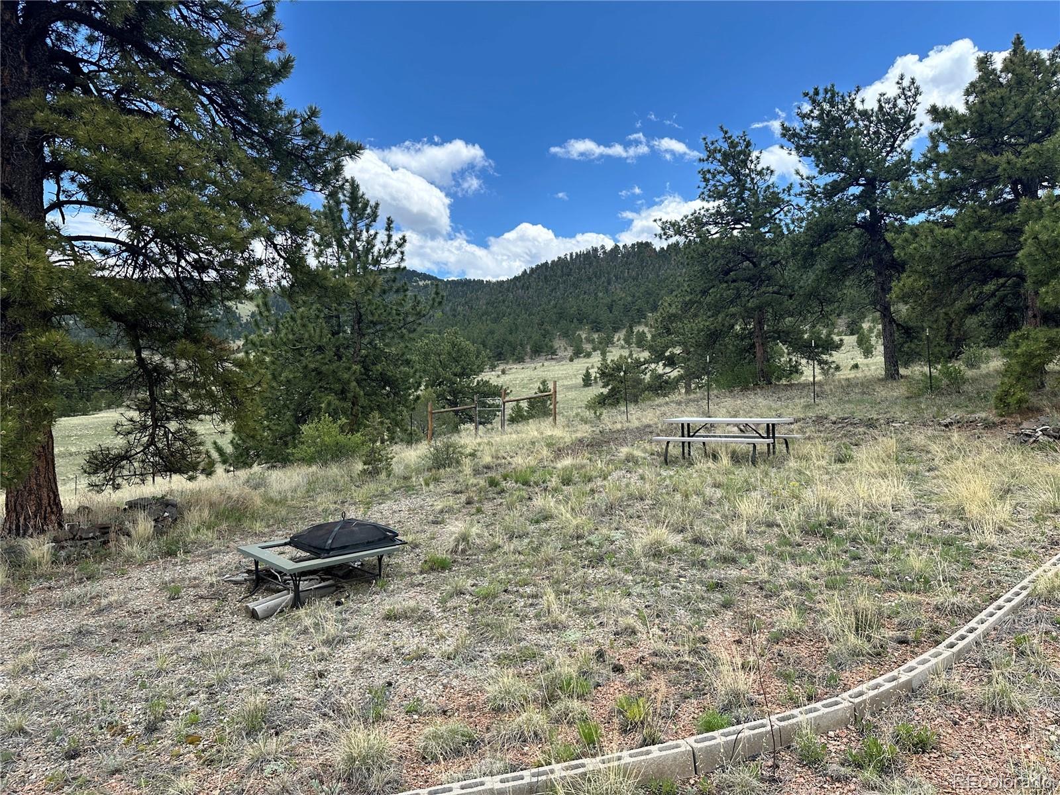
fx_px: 735
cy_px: 398
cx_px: 530
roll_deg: -1.3
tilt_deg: +0.0
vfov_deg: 56.8
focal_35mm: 24
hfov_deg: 71.6
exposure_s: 1/2469
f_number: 1.78
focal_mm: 6.86
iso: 80
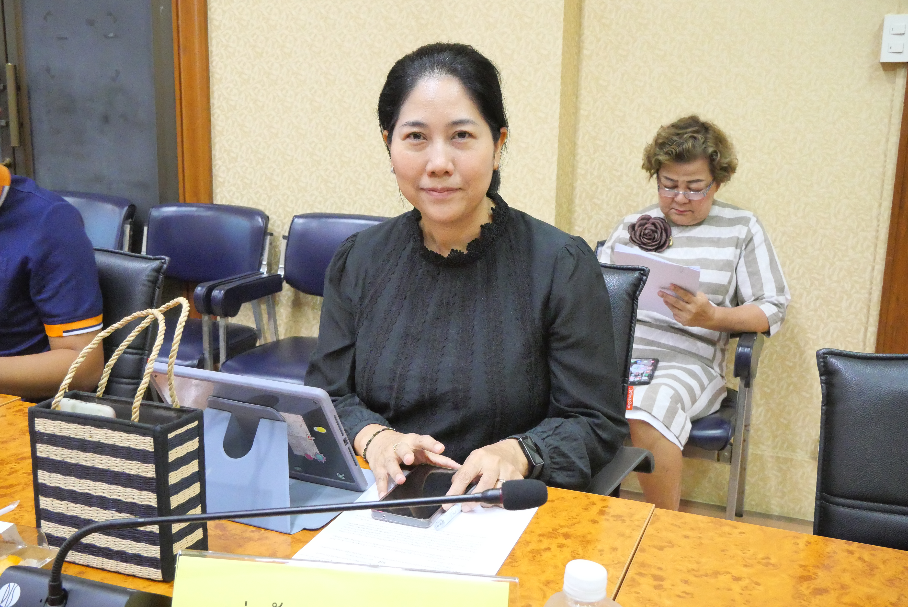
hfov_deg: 51.9
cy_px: 304
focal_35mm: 37
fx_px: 934
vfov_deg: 36.0
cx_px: 454
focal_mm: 18
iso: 6400
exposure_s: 1/30
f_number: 5.6
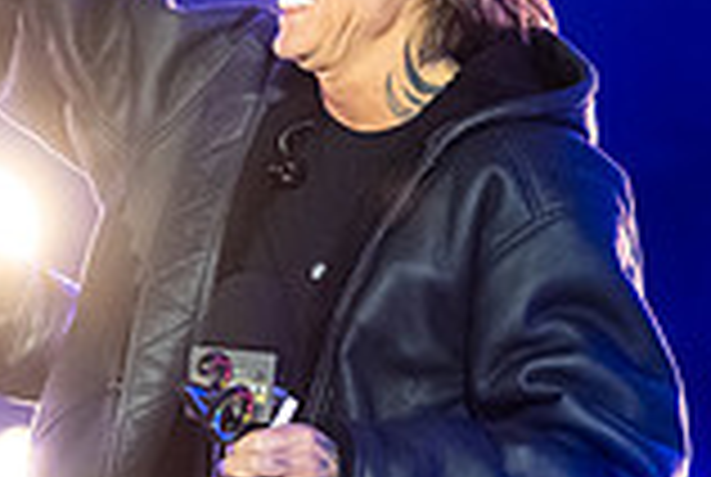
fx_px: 11615
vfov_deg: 2.4
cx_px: 150
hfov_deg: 3.5
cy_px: 132
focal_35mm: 587
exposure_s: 1/640
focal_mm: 125
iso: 3200
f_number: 2.8
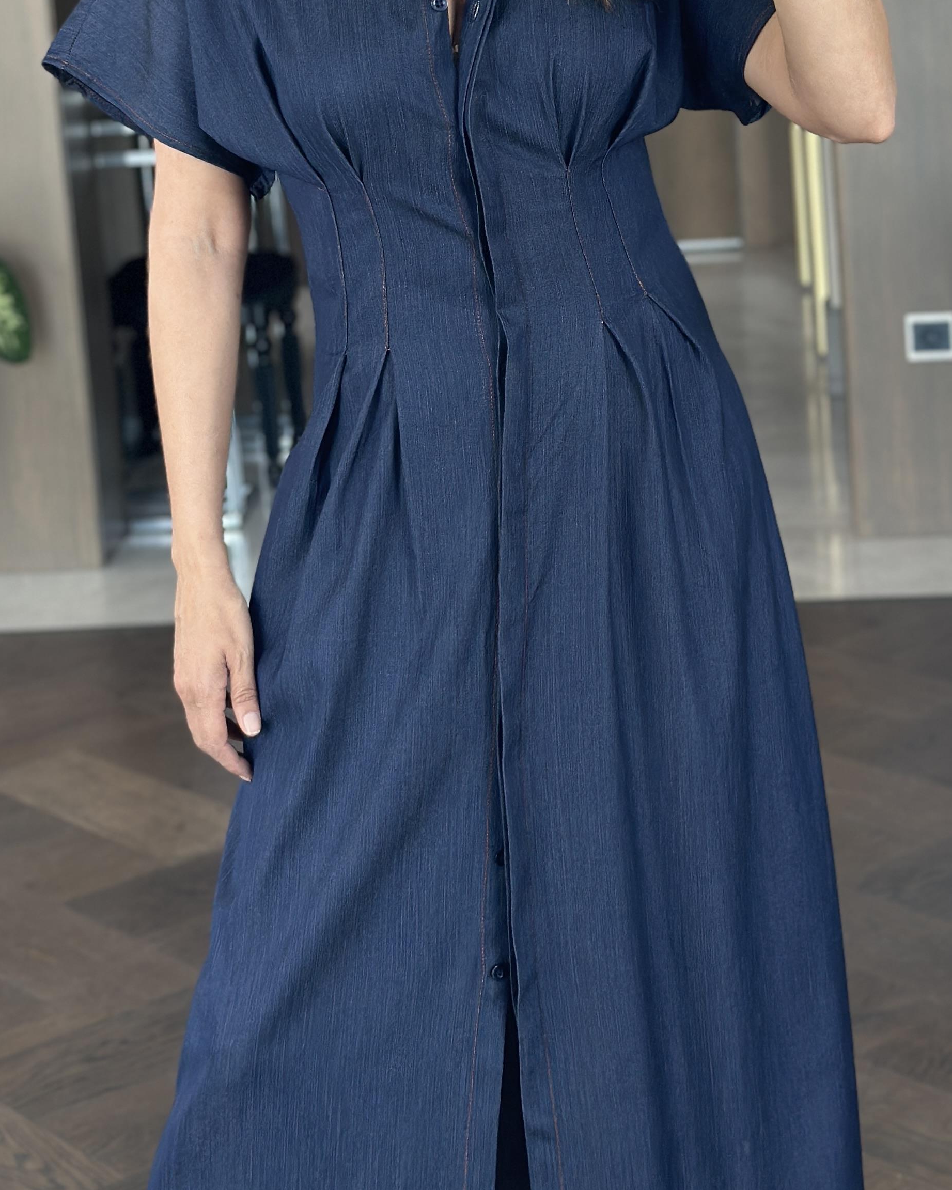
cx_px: 507
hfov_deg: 18.7
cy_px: 261
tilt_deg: -18.8
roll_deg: +3.6
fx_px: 2888
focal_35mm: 82
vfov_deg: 23.0
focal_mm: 6.86
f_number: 1.78
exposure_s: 1/67
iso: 125
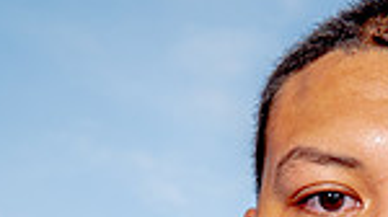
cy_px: 579
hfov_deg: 10.1
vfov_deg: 5.5
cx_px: 468
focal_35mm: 210
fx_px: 2158
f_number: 9.5
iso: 100
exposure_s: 1/125
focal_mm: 38
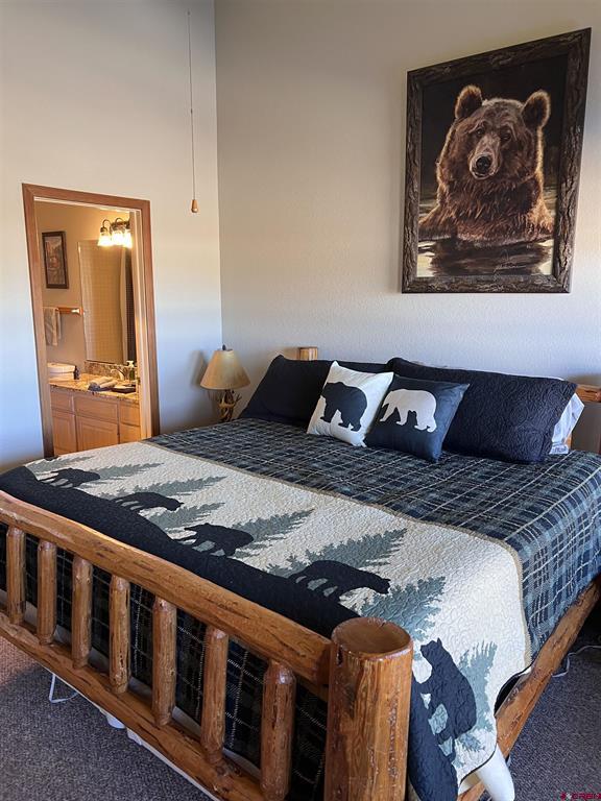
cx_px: 300
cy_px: 400
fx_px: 602
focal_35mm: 26
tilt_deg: -10.3
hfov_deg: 53.1
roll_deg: +0.1
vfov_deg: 67.3
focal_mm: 5.7
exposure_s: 1/60
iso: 125
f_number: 1.5
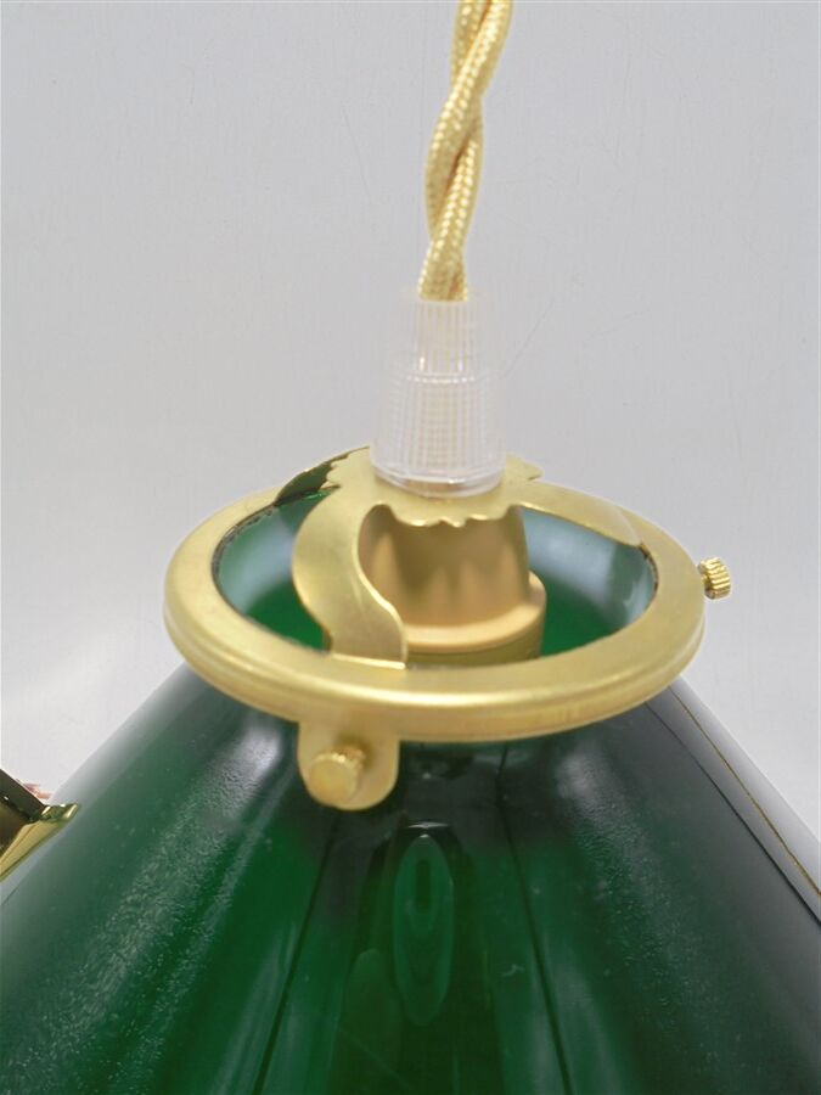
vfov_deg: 49.0
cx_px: 410
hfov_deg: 37.7
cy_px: 548
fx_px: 1202
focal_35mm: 38
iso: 100
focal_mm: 6.9
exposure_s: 1/40
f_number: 4.2
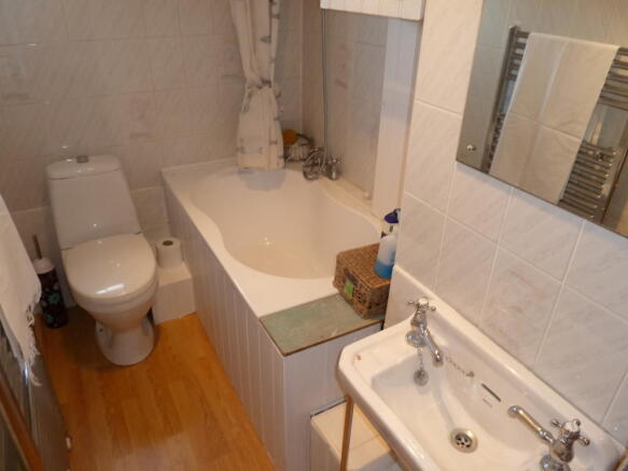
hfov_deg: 69.4
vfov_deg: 54.9
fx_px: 453
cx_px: 314
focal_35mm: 25
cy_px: 236
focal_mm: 4.1
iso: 160
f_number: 3.3
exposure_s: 1/30
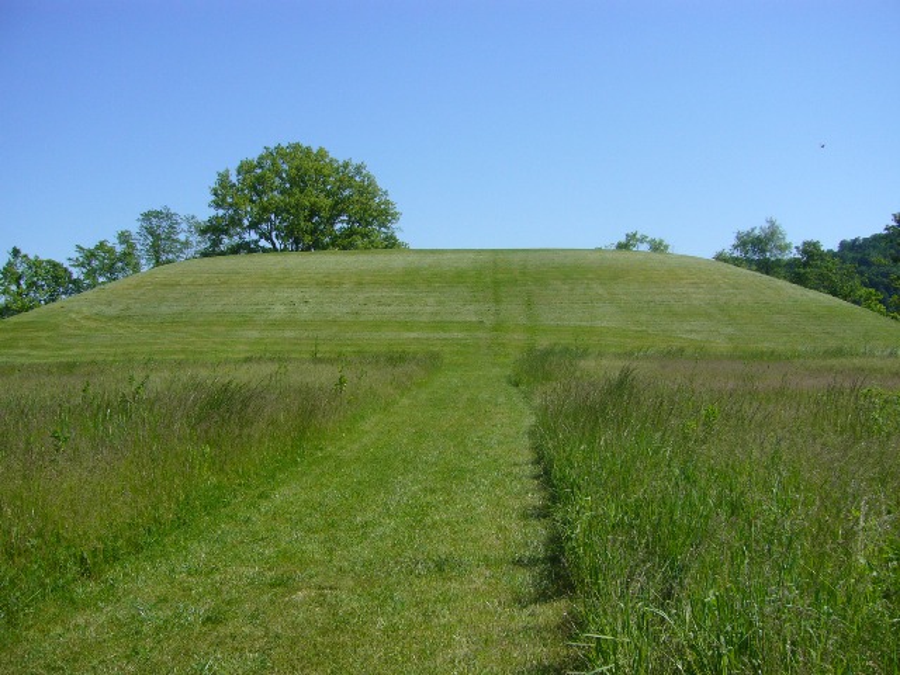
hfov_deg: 52.6
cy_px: 338
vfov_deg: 40.7
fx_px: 910
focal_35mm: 35
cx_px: 450
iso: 100
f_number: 5.6
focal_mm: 5.8
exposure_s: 1/500
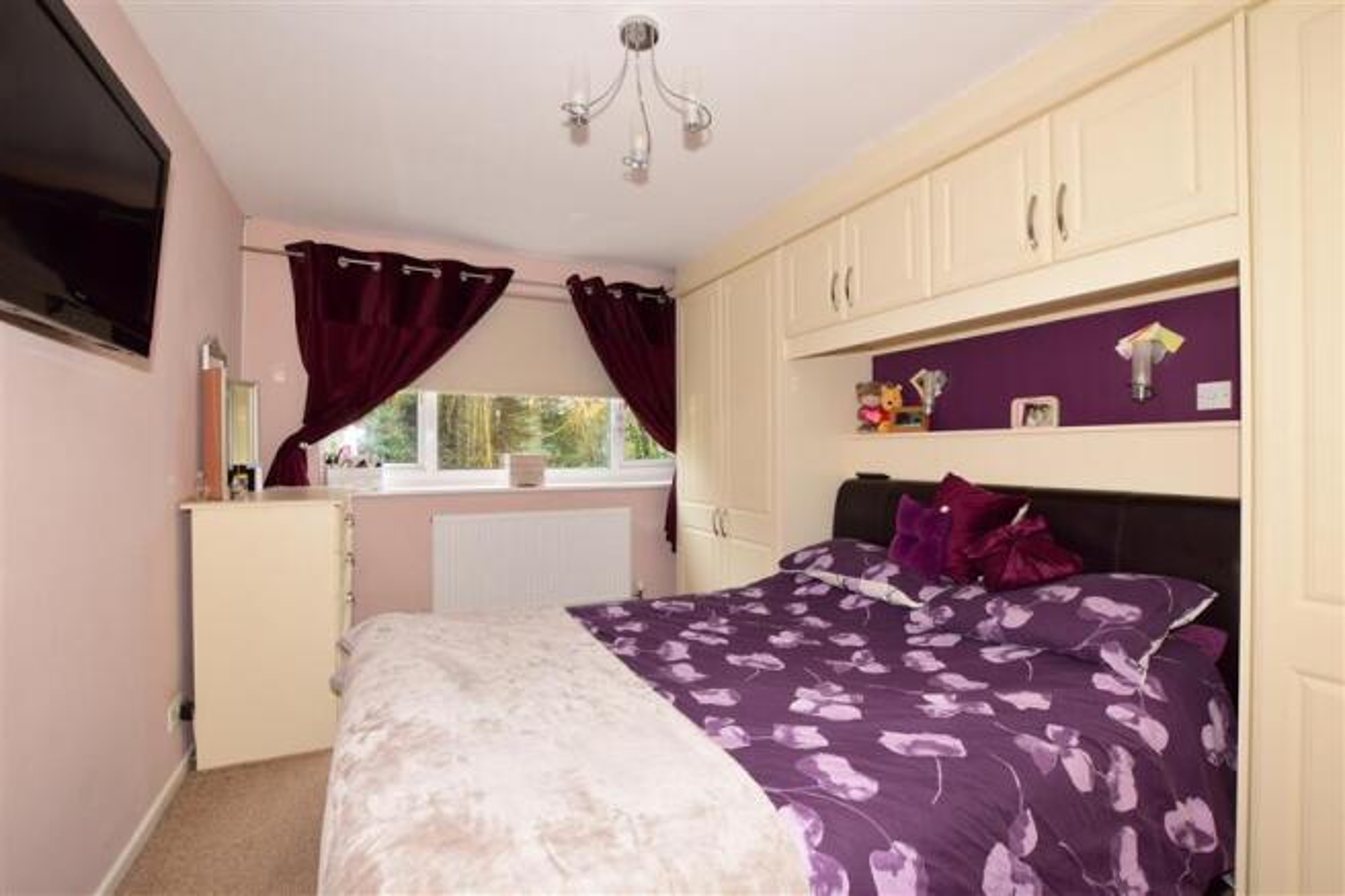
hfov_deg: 100.4
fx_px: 560
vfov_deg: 77.3
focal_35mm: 15
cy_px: 448
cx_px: 672
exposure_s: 1/5
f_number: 11
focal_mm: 10
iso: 400
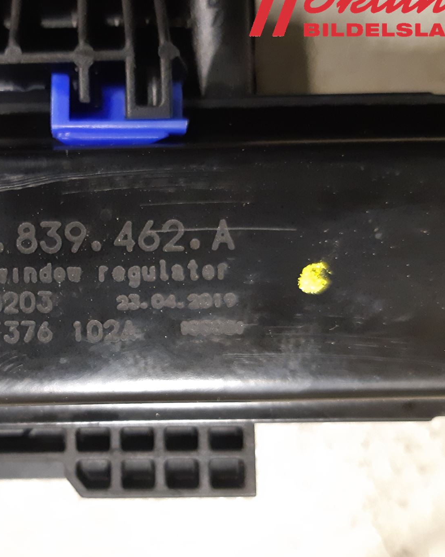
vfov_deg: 47.9
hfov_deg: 37.6
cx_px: 82
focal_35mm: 38
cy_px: 280
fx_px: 626
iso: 320
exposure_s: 1/25
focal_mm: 3.93
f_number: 1.7
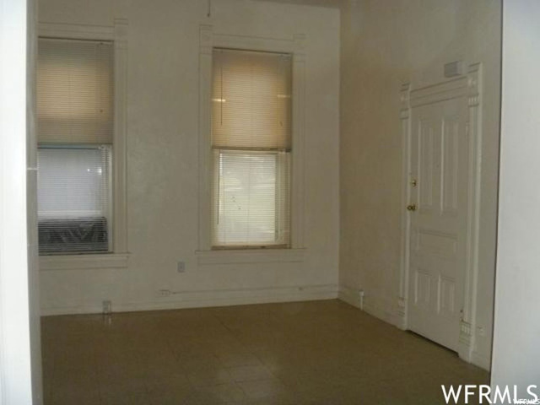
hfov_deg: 52.6
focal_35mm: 35
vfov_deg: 40.7
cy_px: 202
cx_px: 270
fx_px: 546
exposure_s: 1/30
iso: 400
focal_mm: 6.3
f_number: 3.5
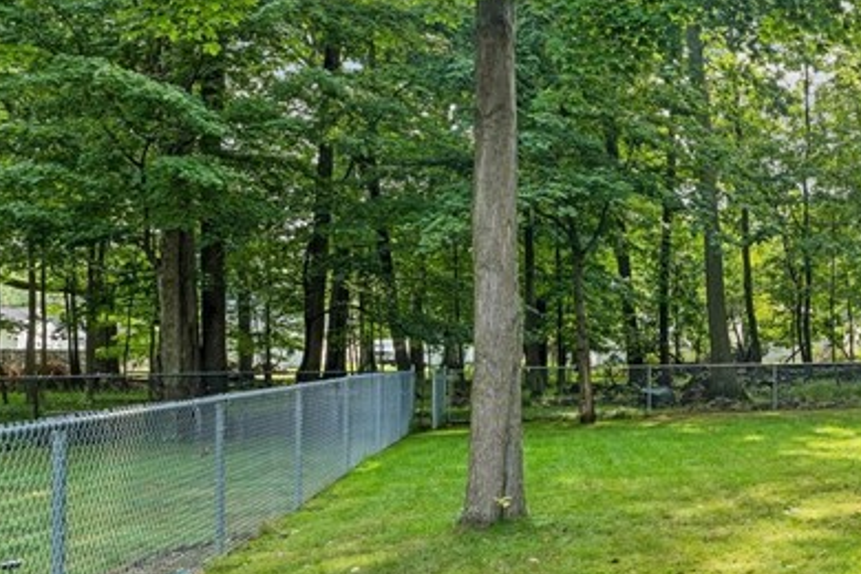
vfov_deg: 34.1
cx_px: 1024
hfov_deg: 37.7
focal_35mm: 39
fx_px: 933
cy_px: 343
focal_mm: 14
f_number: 8
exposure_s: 1/80
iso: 200
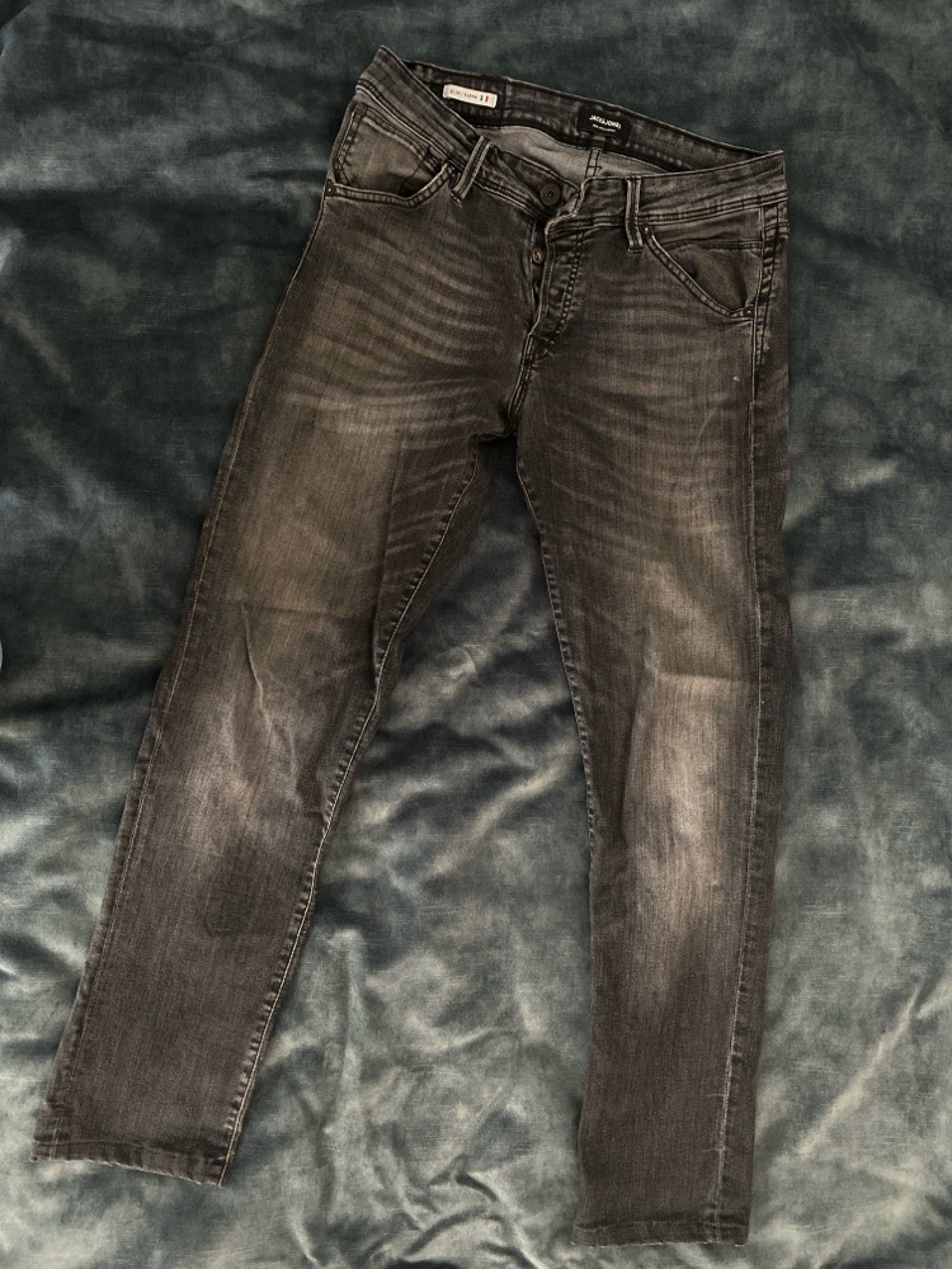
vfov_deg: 67.3
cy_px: 634
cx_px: 476
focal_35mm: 26
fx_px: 953
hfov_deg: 53.1
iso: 400
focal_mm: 4.25
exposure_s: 1/33
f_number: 1.8
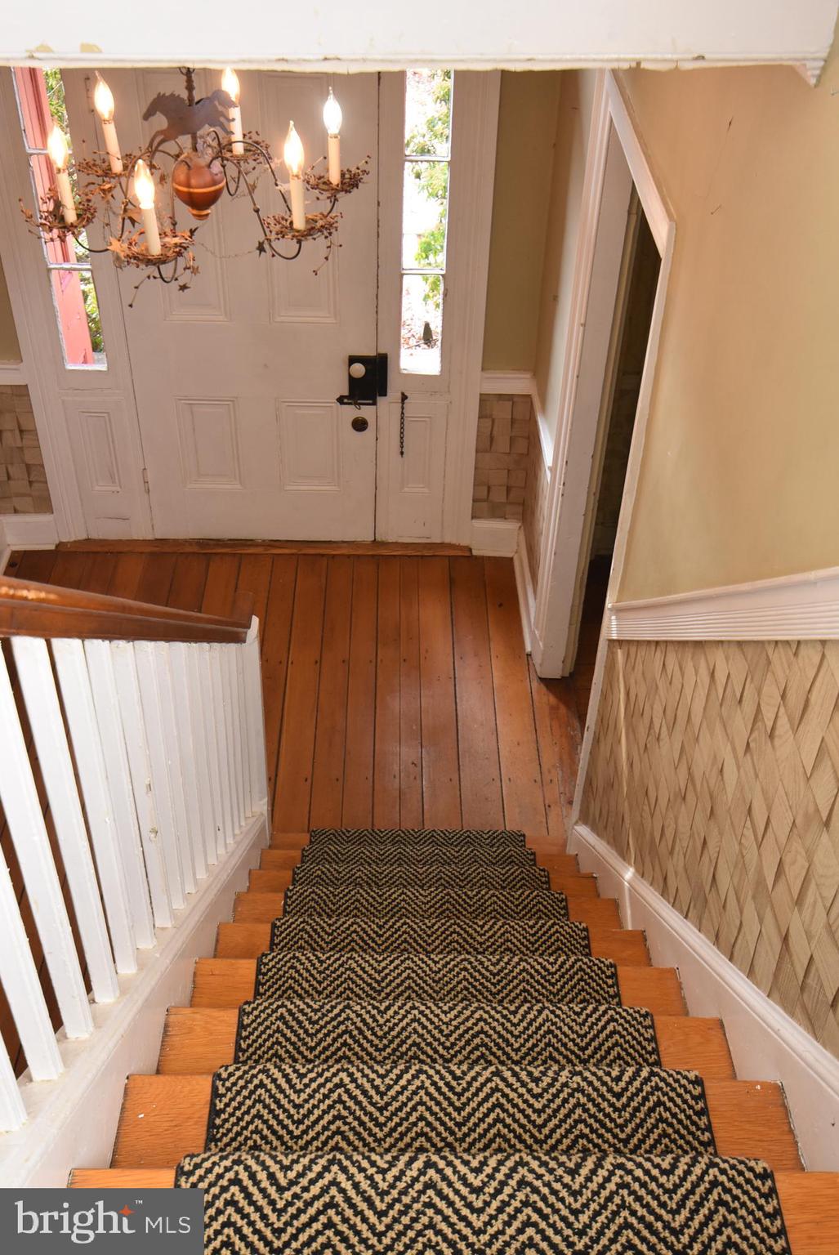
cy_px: 628
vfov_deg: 53.1
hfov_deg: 36.9
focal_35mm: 36
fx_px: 1256
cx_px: 420
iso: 560
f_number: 4.5
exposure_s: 1/60
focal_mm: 24
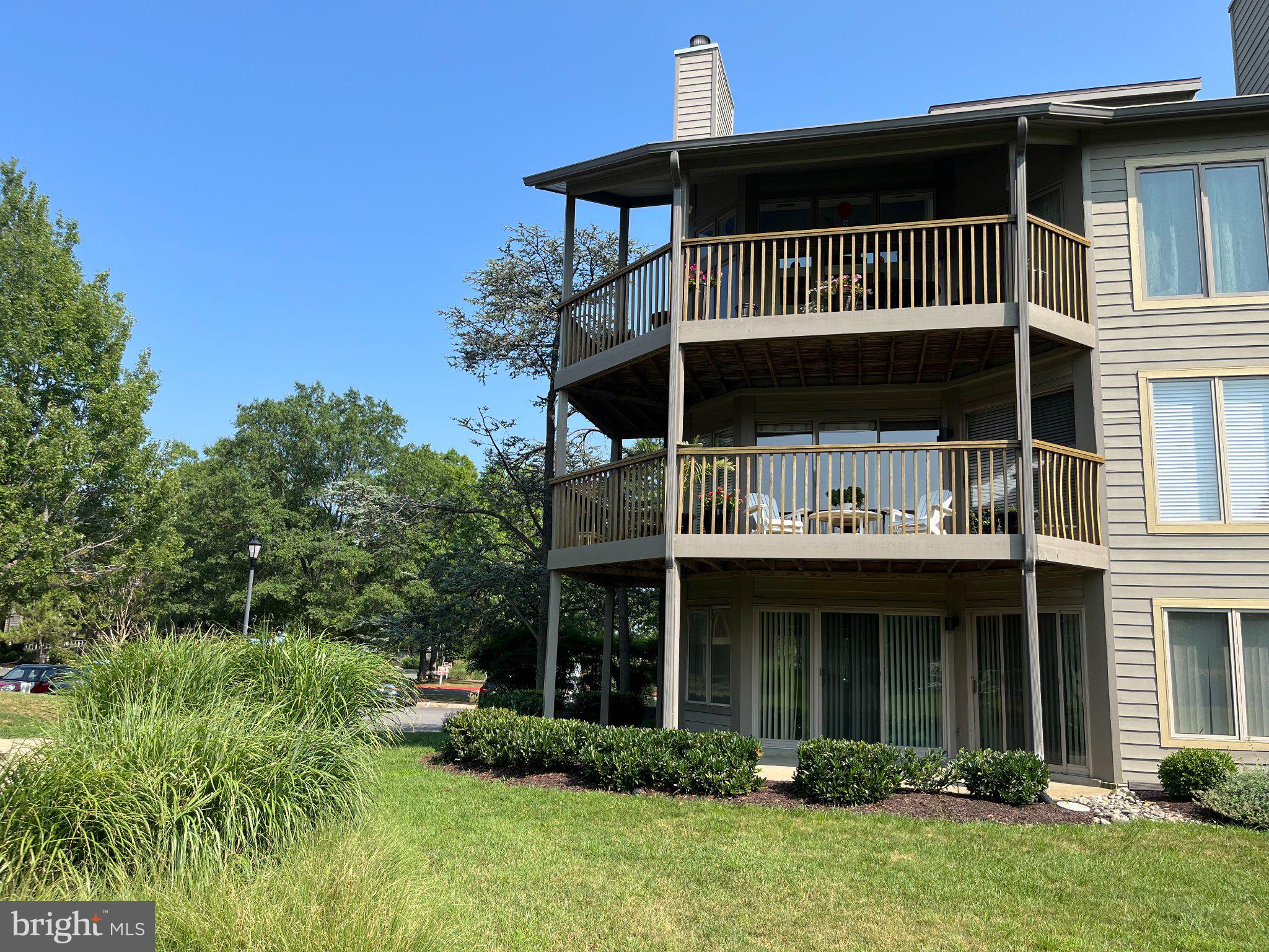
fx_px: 953
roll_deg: -2.1
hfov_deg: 67.3
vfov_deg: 53.1
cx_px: 634
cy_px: 476
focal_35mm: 26
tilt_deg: +9.9
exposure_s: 1/1862
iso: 50
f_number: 1.6
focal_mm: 5.1
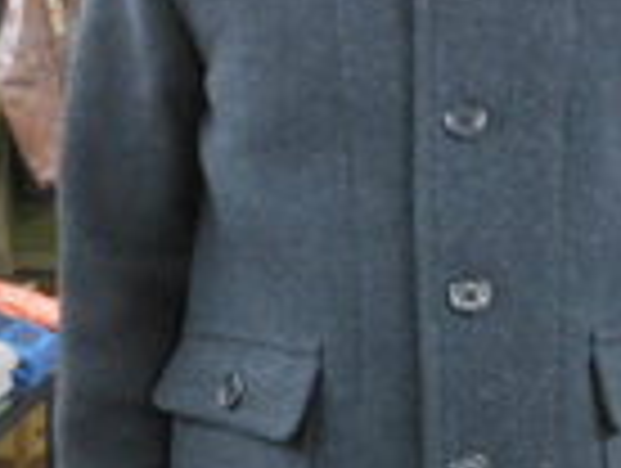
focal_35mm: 71
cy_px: 277
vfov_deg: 20.8
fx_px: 1276
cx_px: 405
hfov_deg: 27.2
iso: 400
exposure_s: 1/6
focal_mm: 5
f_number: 3.7
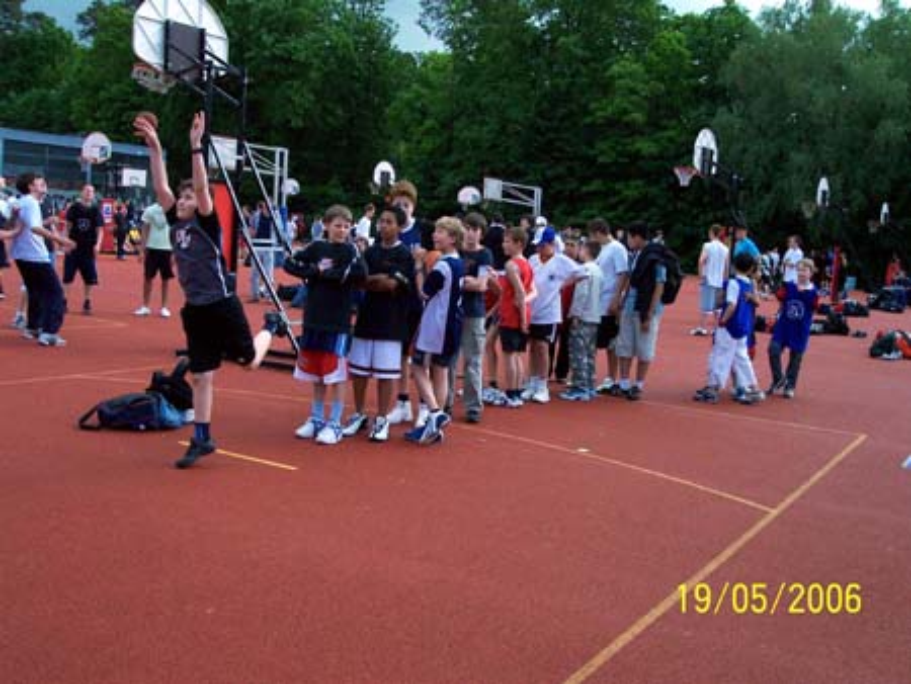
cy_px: 342
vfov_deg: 37.8
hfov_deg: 49.0
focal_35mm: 38
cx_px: 456
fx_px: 1001
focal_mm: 8
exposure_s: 1/250
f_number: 4.8
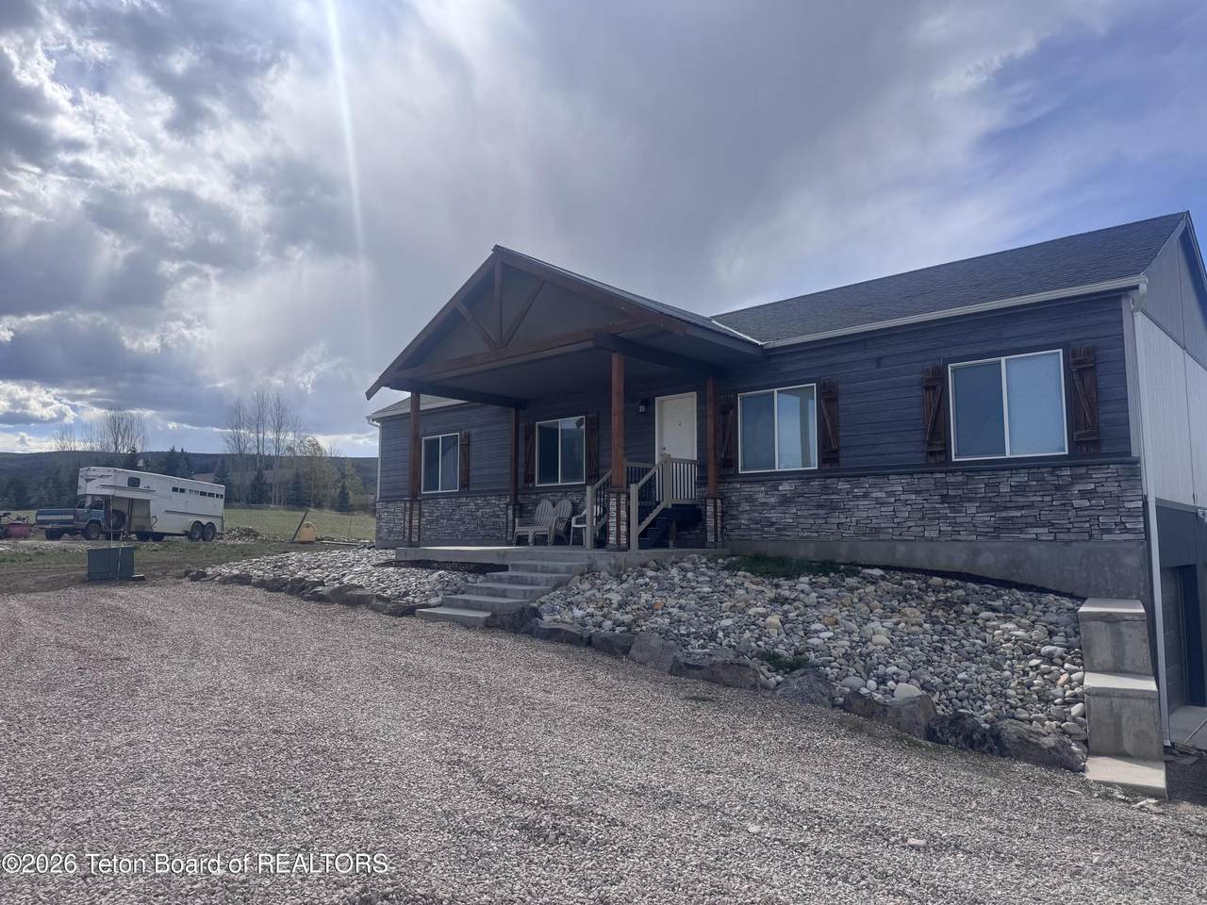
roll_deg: -0.8
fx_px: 837
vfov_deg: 56.8
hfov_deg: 71.6
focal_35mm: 24
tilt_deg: +7.0
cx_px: 604
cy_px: 452
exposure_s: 1/7092
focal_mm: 6.76
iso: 80
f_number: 1.78
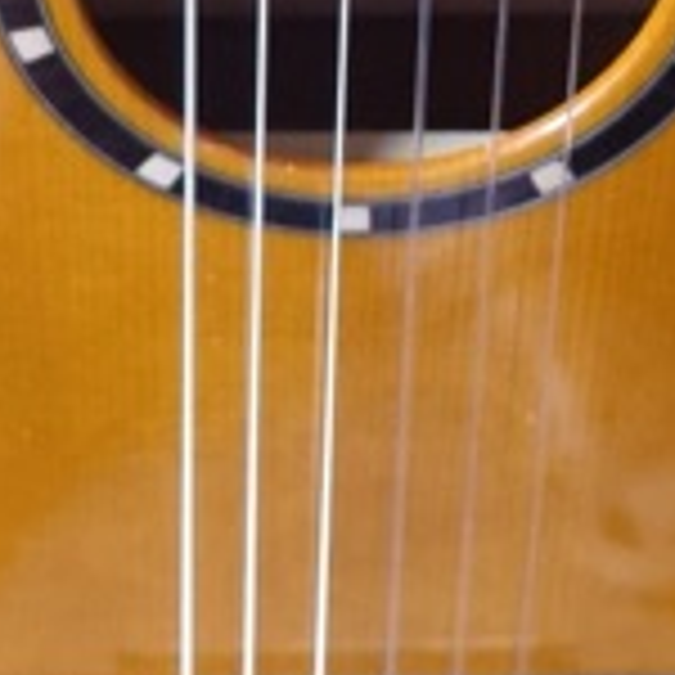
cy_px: -338
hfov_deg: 17.0
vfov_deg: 15.7
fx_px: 2250
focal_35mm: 102
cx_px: 252
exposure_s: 1/50
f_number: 1.8
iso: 800
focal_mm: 6.7
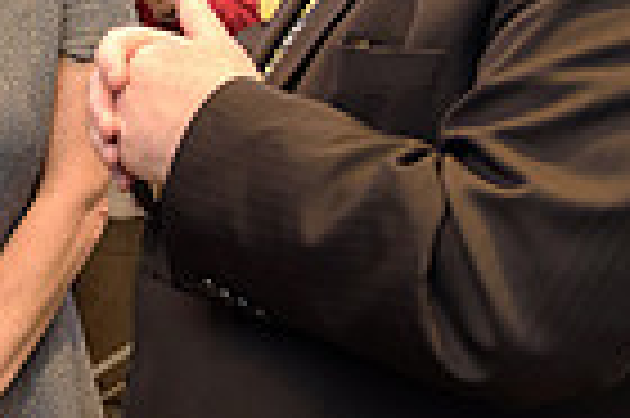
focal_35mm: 141
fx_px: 2465
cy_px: -155
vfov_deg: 9.5
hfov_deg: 14.2
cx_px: -63
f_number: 3.2
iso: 1600
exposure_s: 1/125
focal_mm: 34
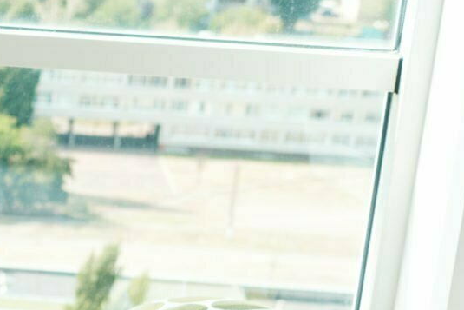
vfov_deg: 7.4
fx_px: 2346
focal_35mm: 182
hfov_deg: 10.0
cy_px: 483
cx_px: -623
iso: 400
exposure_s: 1/400
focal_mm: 38
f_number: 5
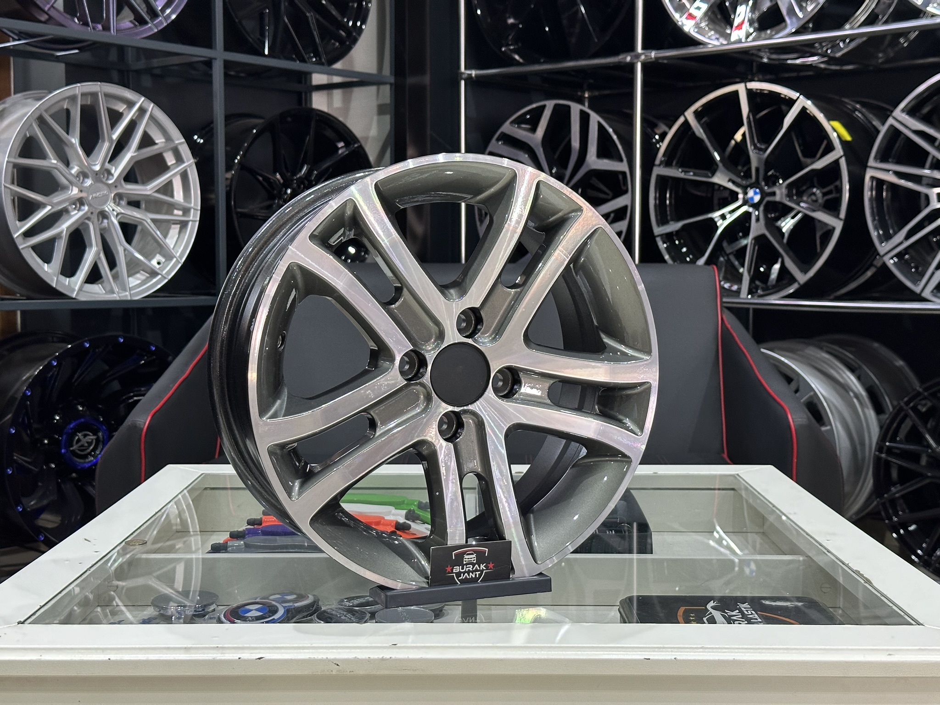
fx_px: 1303
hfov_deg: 39.7
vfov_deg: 30.3
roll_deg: +0.2
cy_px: 352
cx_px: 470
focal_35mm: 48
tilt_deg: -3.7
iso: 200
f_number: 1.78
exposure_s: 1/50
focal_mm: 6.86
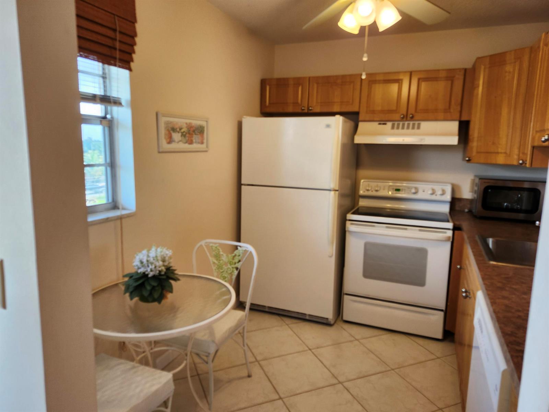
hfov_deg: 73.9
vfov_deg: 58.9
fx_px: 365
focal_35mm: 23
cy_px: 206
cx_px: 274
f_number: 1.8
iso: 125
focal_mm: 5.54
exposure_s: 1/120
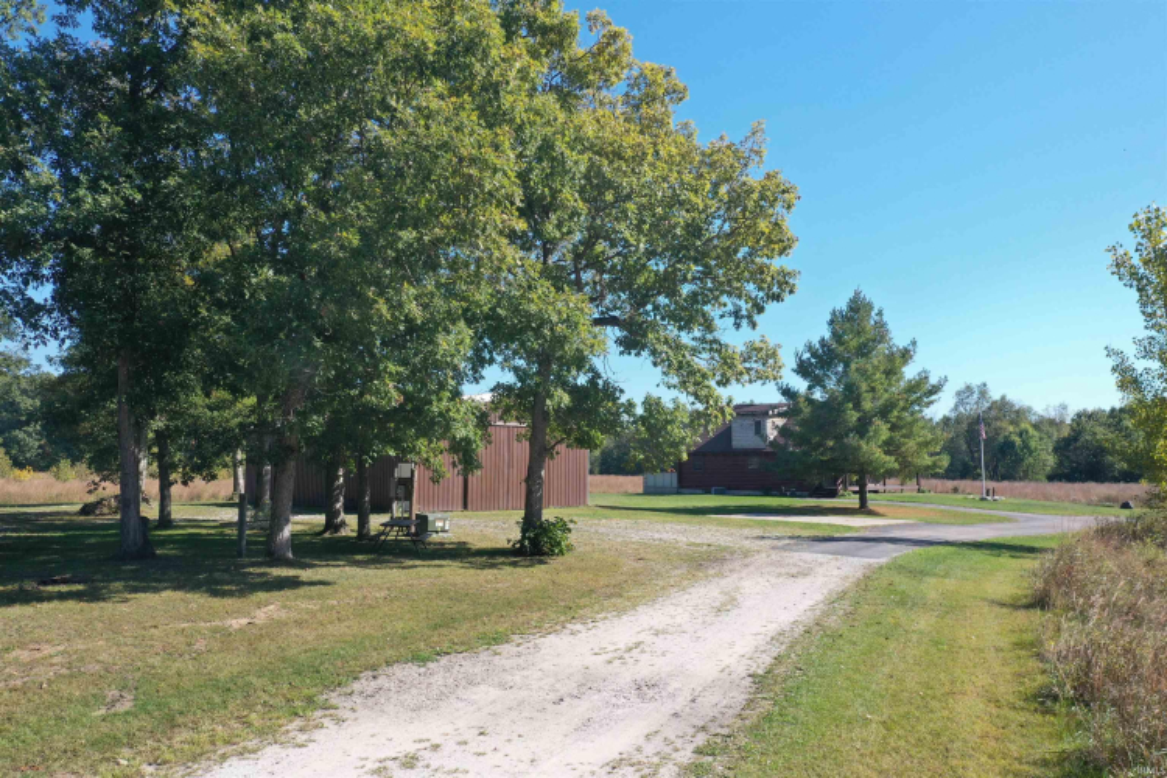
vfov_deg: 46.4
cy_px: 389
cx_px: 584
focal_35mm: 28
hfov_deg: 65.5
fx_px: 908
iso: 100
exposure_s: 1/400
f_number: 4.5
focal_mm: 10.26
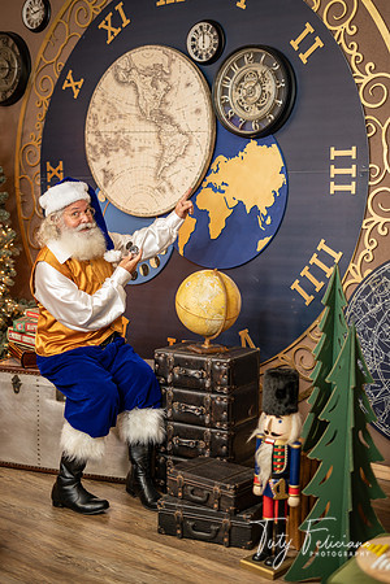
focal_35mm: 50
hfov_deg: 27.0
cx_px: 195
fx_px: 812
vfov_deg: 39.6
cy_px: 292
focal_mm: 50
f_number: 1.8
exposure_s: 1/80
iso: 320
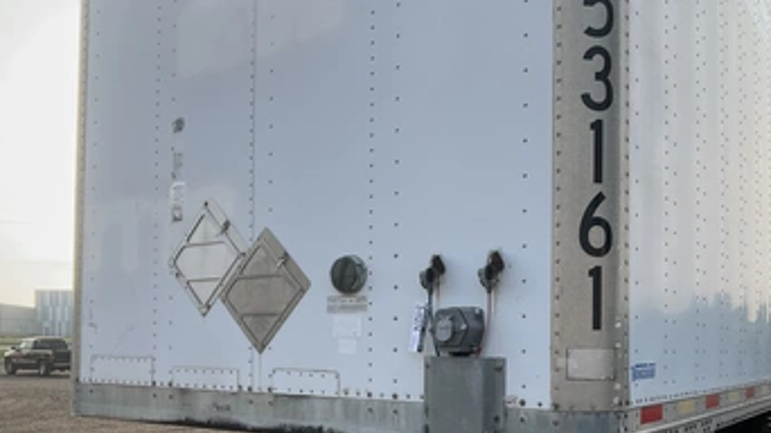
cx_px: 392
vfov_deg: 31.3
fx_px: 756
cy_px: 336
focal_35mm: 37
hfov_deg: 54.0
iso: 25
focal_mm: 3
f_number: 1.8
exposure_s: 1/728
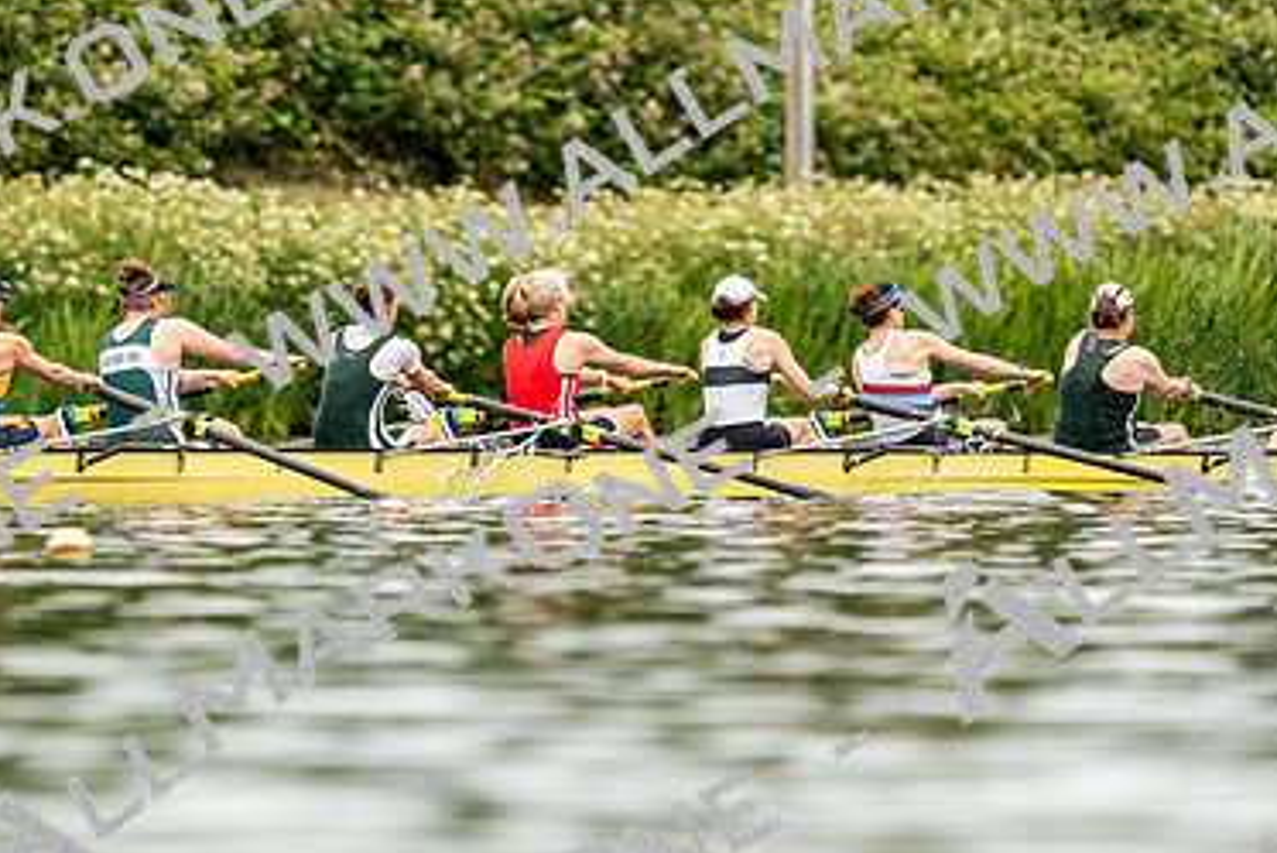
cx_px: 650
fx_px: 29842
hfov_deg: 2.5
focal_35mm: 841
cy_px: 399
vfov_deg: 1.6
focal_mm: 541
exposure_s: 1/2000
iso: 400
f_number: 6.3
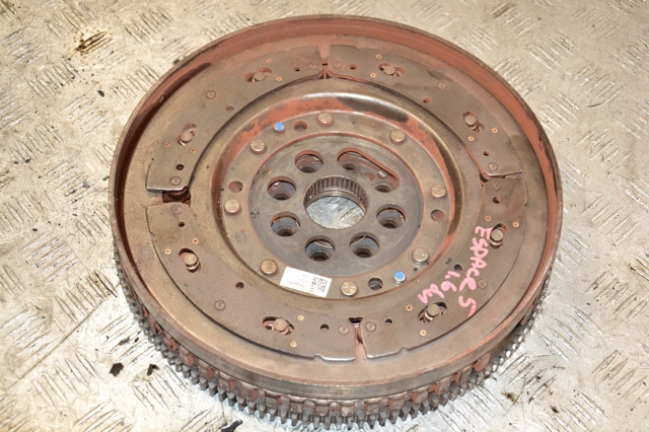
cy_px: 216
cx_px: 324
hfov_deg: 35.1
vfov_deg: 23.8
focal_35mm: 57
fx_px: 1027
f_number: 5
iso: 800
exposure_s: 1/125
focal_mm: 38
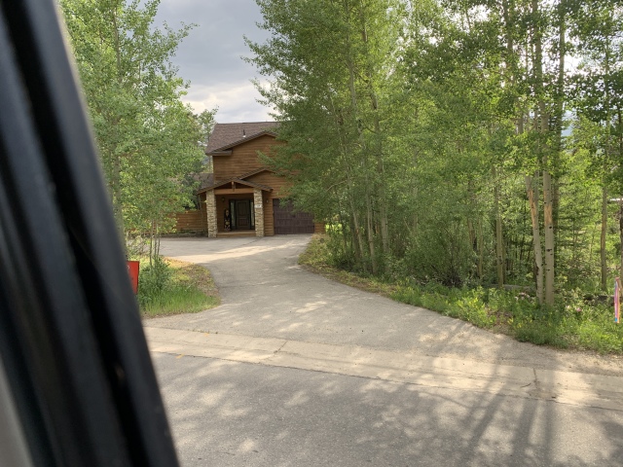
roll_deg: +5.1
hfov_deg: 67.3
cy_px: 234
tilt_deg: -0.9
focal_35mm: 26
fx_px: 468
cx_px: 312
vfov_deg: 53.1
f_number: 1.8
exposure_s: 1/303
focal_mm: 4.25
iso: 25
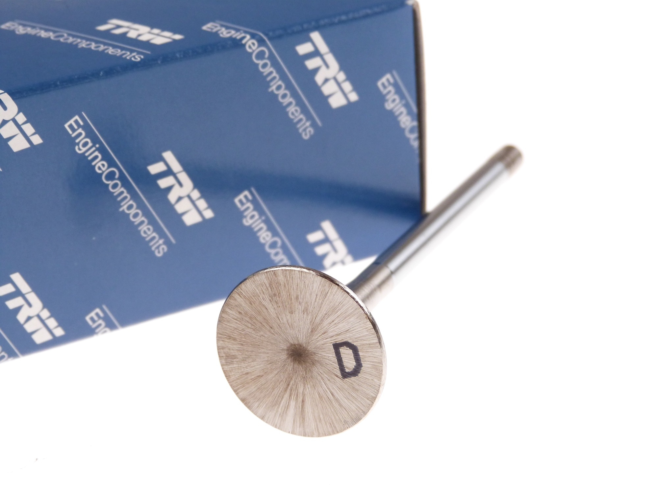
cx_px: 329
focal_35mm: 107
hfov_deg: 18.4
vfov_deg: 13.8
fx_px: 2034
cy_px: 246
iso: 200
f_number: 3.5
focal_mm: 19.3
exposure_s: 1/160
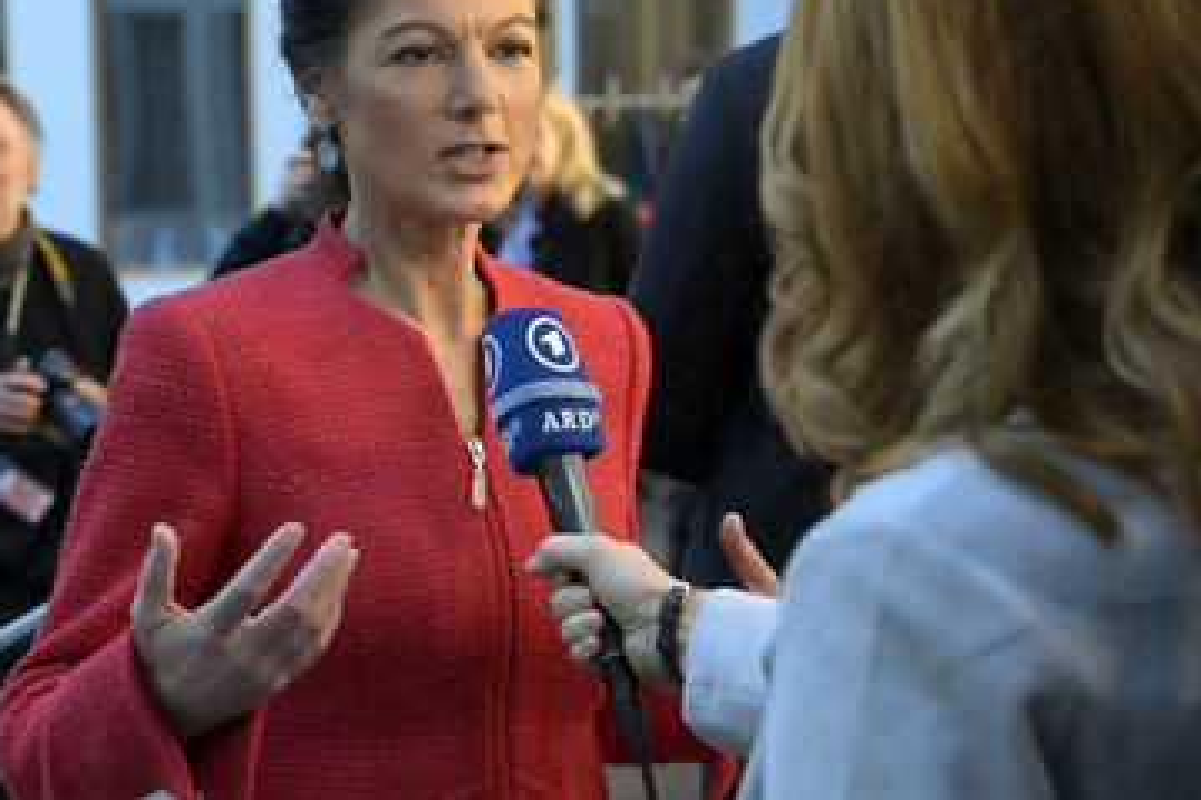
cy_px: 301
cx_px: 460
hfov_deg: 20.8
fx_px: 3268
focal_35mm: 98
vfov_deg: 13.9
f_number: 5.6
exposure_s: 1/320
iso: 8000
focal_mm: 78
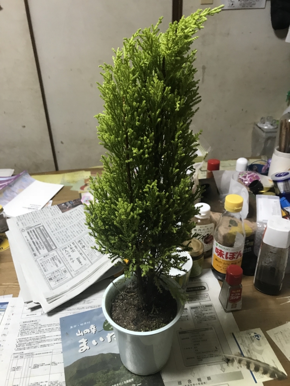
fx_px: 313
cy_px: 193
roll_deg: +2.3
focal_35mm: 28
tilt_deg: -29.3
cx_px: 145
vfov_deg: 63.4
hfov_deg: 49.7
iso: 50
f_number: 1.8
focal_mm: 3.99
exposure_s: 1/17
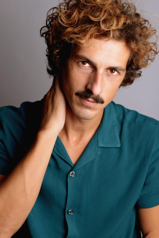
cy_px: 119
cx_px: 80
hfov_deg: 22.6
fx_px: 397
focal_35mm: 60
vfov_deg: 33.4
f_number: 10
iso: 400
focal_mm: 60
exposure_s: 1/125
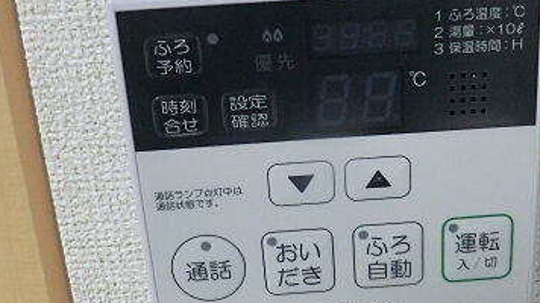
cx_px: 334
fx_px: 673
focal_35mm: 47
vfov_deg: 25.4
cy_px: 167
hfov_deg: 43.4
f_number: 3.2
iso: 320
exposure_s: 1/60
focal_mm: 4.3
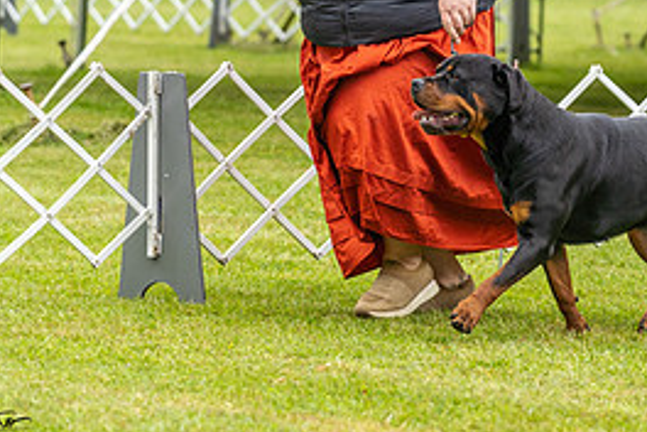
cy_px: 9
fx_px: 4816
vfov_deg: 5.1
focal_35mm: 268
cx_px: 581
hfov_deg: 7.7
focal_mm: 122
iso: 640
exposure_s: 1/800
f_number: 4
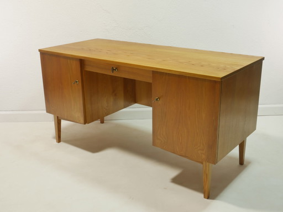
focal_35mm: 46
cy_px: 106
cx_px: 142
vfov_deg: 31.5
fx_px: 376
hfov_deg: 41.2
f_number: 22
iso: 200
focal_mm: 23
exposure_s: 1/3
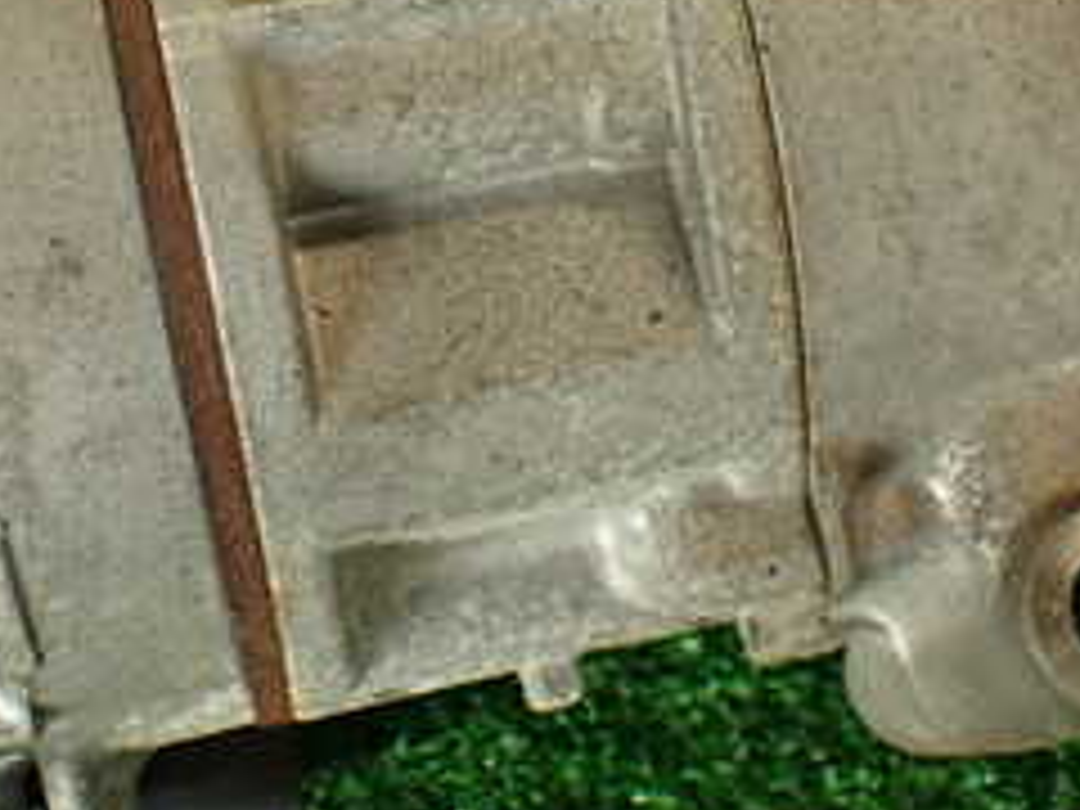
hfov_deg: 24.4
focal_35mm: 80
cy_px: 117
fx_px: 2496
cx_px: 536
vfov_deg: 18.2
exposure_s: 1/60
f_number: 2.4
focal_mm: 5.79
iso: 200
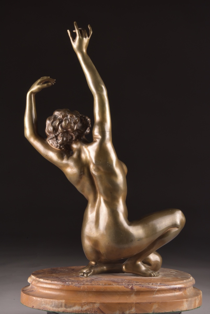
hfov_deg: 12.3
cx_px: 105
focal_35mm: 112
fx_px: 977
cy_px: 157
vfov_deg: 18.2
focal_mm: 112
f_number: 22
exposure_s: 1/125
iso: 400
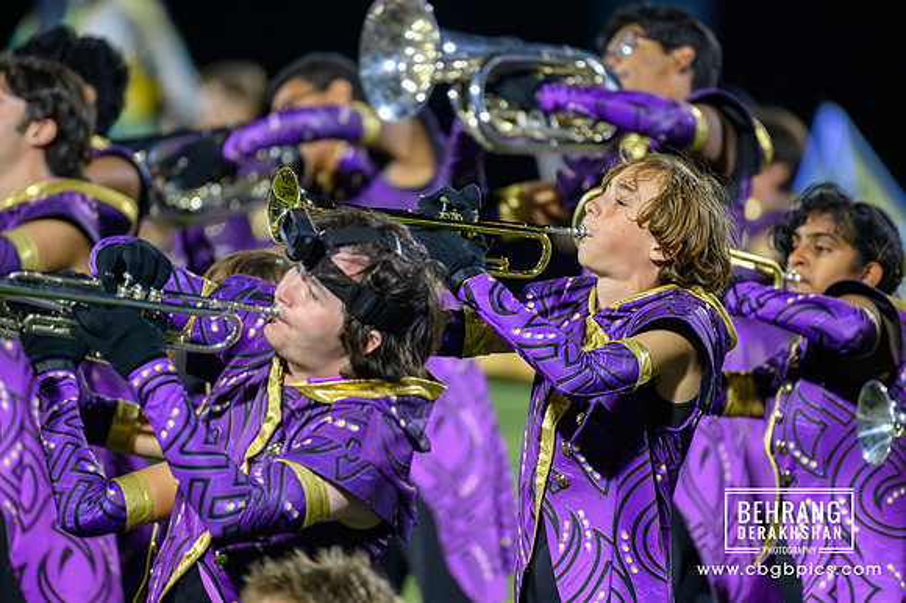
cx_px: 453
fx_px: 12576
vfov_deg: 2.7
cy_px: 302
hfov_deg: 4.1
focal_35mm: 500
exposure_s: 1/500
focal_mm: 500
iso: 10000
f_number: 5.6
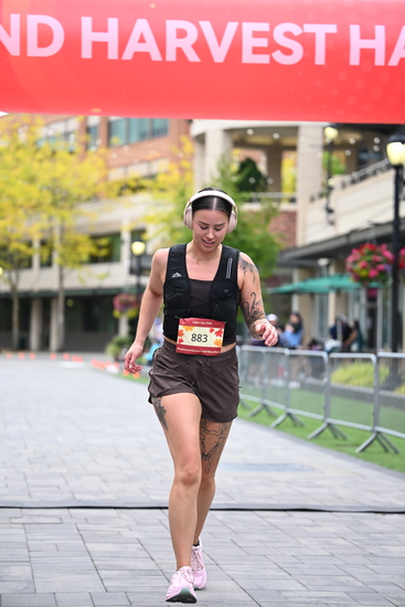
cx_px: 202
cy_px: 304
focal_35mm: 86
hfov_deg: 15.9
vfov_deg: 23.6
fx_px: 1450
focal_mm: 86
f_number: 2.8
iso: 640
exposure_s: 1/2000
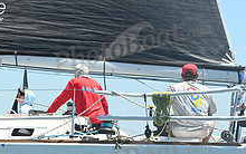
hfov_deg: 11.0
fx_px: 1262
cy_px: 119
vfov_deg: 7.0
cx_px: -3
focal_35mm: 188
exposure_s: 1/1000
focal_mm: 70
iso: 320
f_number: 6.3
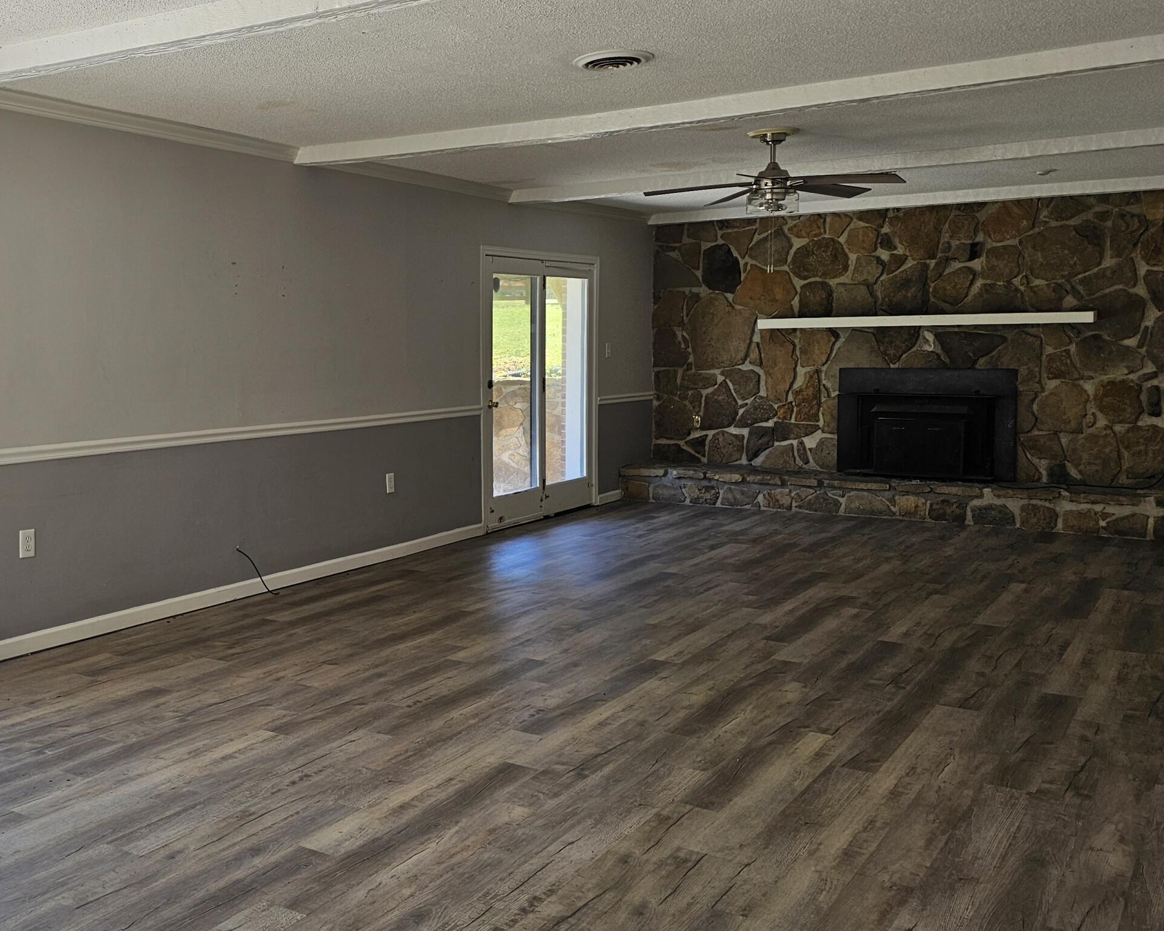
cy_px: 465
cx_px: 380
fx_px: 1206
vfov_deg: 42.2
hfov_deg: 50.5
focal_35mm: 35
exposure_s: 1/180
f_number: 1.7
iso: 32
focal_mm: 6.3
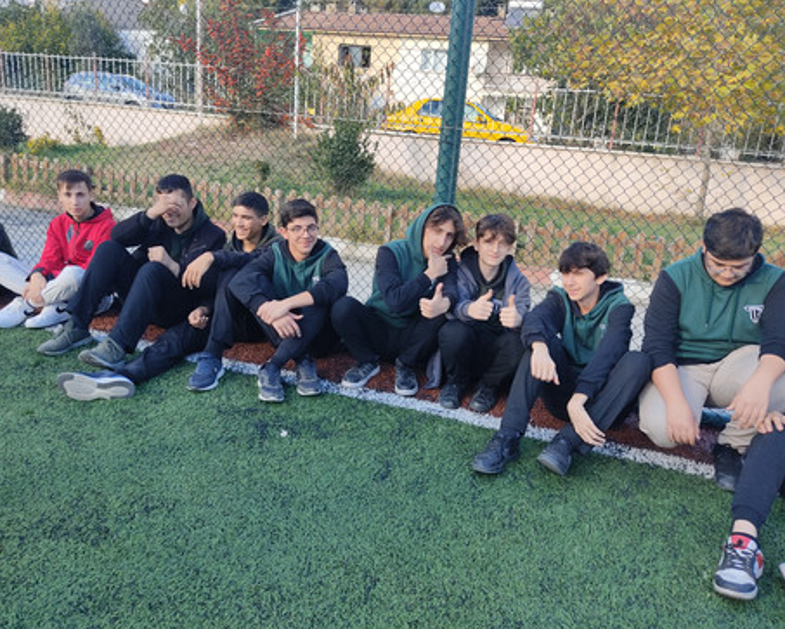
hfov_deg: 62.2
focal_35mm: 28
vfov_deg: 51.6
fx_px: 651
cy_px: 309
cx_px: 378
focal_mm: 4.74
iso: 100
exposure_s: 1/254
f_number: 1.79
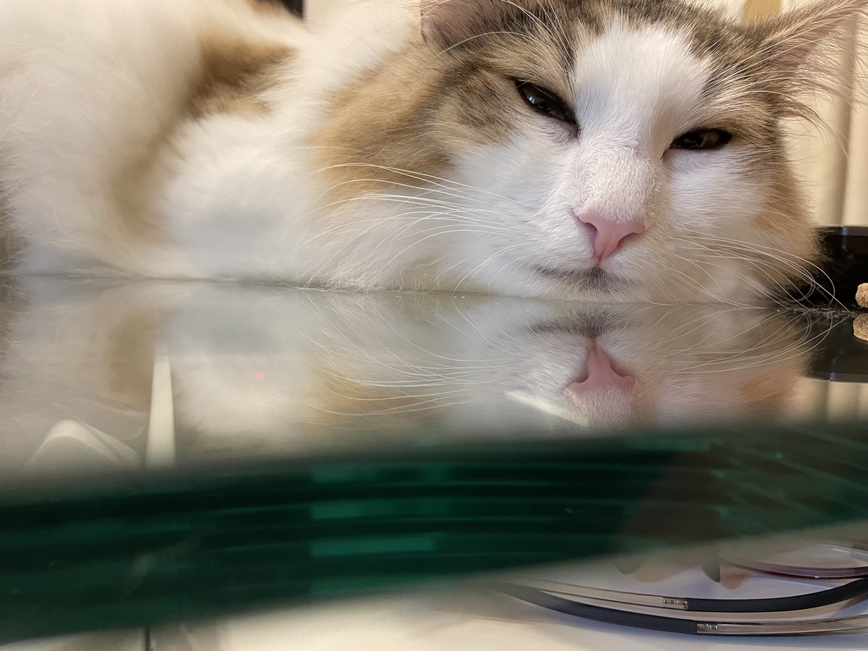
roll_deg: -2.2
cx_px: 434
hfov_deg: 67.3
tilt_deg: -4.5
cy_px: 326
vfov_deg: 53.1
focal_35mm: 26
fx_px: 652
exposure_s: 1/50
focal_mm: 4.2
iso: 250
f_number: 1.6
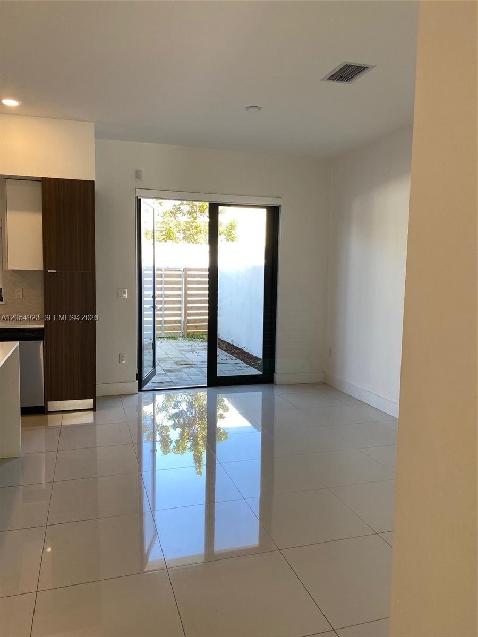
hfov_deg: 53.1
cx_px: 239
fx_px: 479
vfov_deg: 67.3
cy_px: 318
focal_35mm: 26
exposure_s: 1/120
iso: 32
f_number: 1.8
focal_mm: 4.25
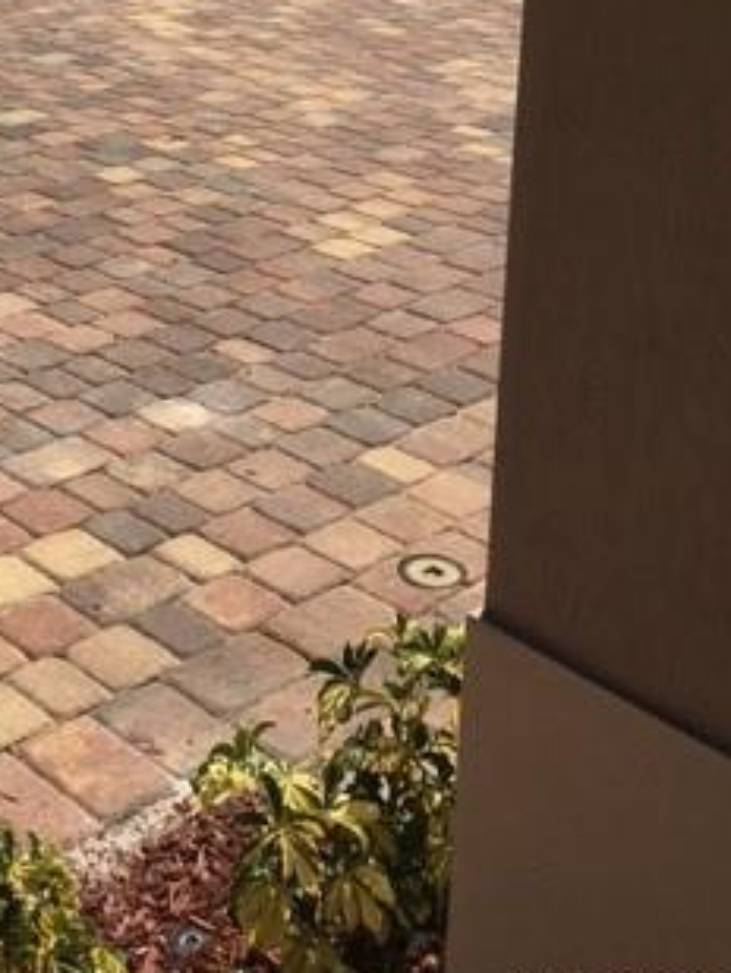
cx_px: 79
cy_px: 6
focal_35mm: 60
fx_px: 1688
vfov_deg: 30.0
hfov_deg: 23.8
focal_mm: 4.15
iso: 25
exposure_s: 1/2653
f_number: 2.2
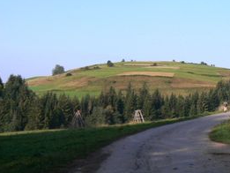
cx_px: 195
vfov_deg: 23.7
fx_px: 412
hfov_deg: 30.2
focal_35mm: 62
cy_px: 89
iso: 80
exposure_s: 1/320
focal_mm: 6
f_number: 5.6
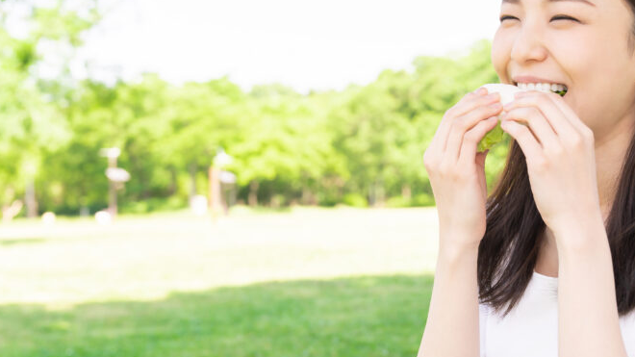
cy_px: 115
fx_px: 1094
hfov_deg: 32.1
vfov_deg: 18.5
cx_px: 426
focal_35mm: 65
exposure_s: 1/640
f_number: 4
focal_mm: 40
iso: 200
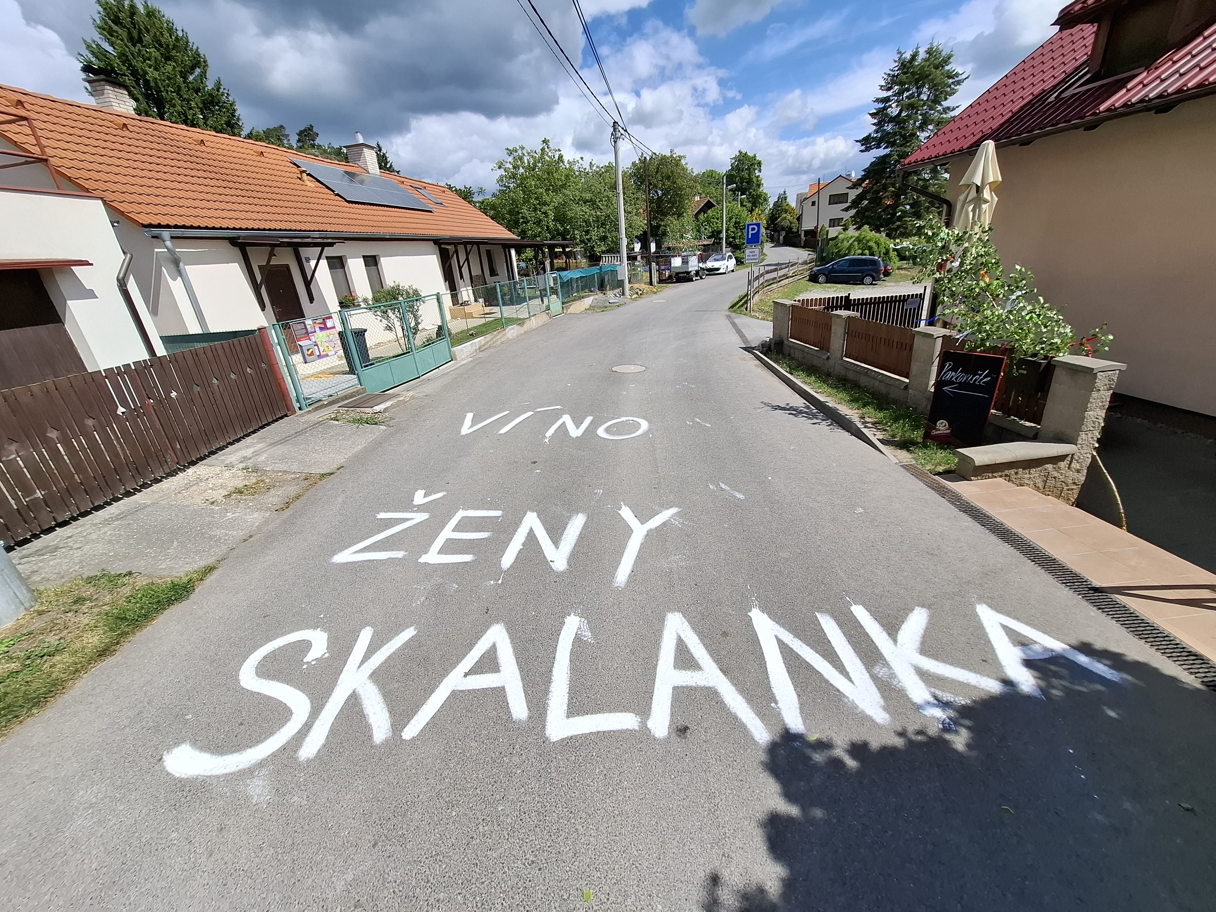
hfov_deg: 106.2
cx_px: 608
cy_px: 456
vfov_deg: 89.9
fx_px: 457
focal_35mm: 13
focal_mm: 1.74
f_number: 2.2
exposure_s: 1/1471
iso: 40
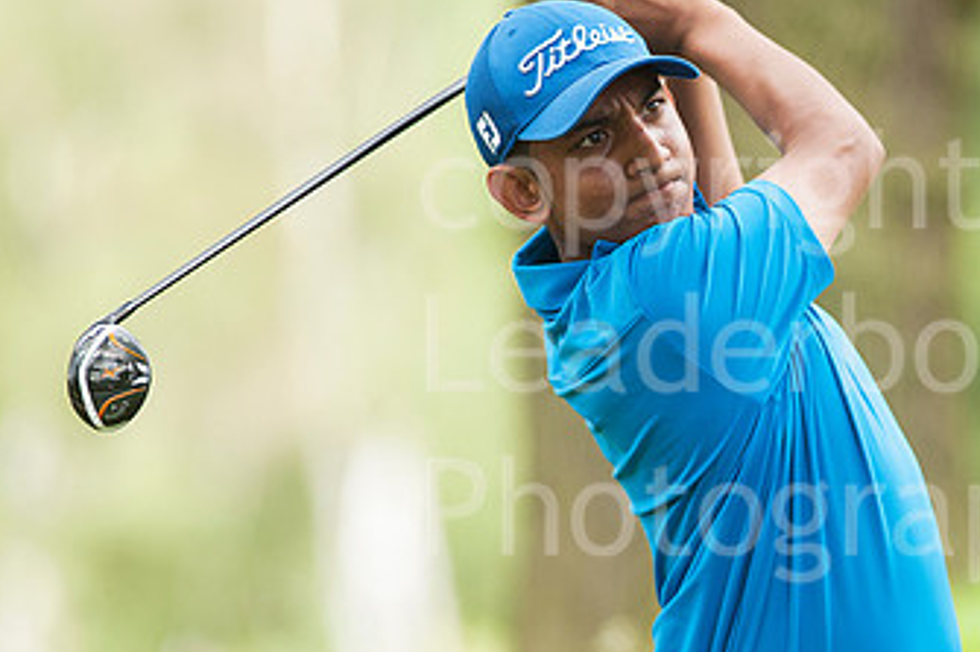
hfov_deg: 4.0
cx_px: 804
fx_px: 14148
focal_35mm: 520
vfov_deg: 2.6
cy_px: 371
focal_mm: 300
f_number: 4
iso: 400
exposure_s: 1/1000
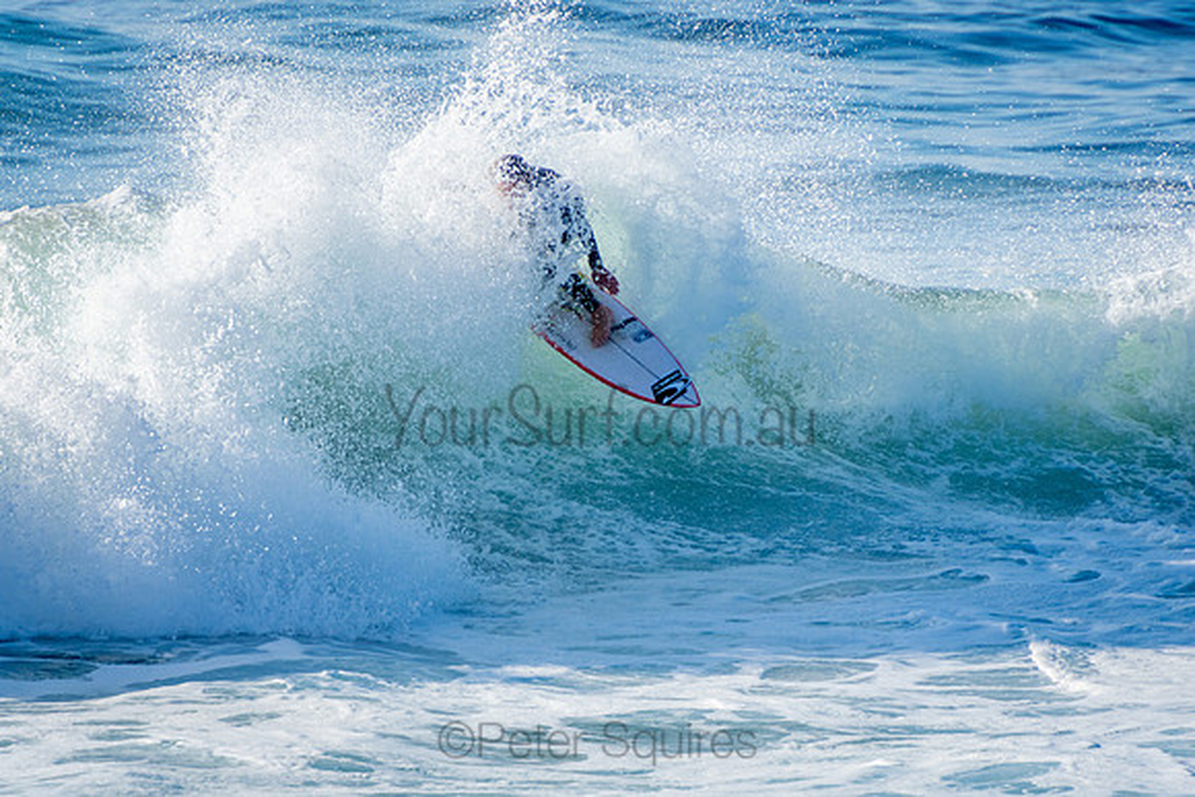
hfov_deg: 3.4
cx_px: 598
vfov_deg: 2.3
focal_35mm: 600
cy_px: 398
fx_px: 19920
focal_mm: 400
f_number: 5.6
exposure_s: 1/2000
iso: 280
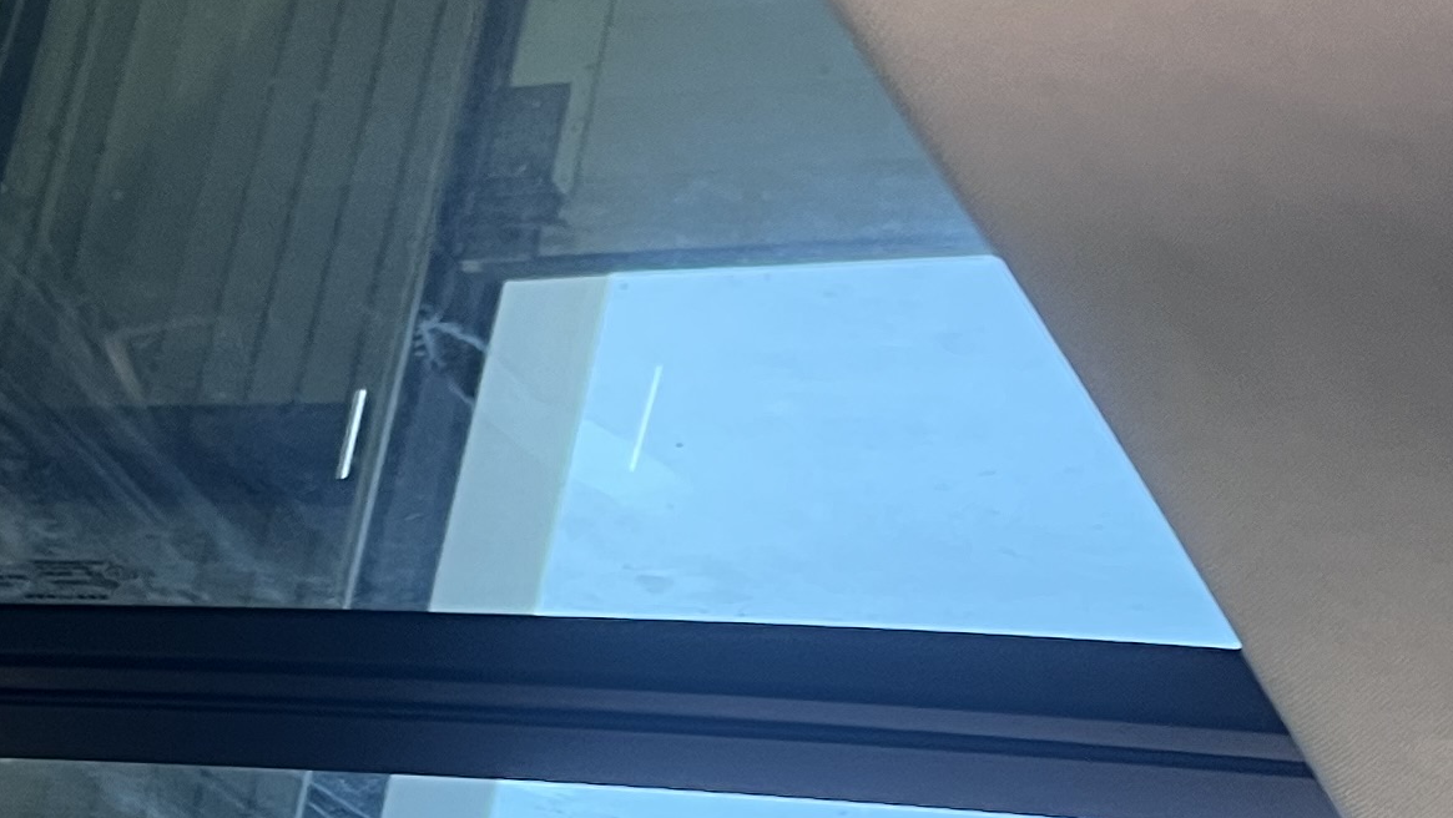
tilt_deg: +15.5
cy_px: 951
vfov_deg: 12.1
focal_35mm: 98
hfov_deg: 21.0
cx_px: -45
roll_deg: -15.0
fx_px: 3777
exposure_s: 1/65
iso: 125
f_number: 1.5
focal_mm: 5.7
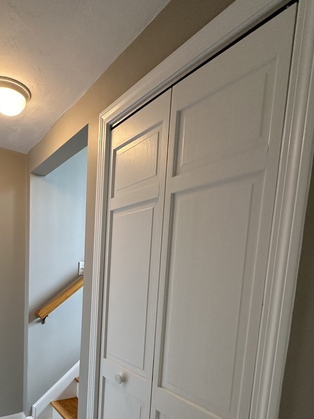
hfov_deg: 55.7
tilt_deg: -5.7
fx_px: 290
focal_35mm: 24
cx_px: 107
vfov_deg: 67.7
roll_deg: -3.9
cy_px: 306
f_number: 2.2
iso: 320
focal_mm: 2.22
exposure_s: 1/120
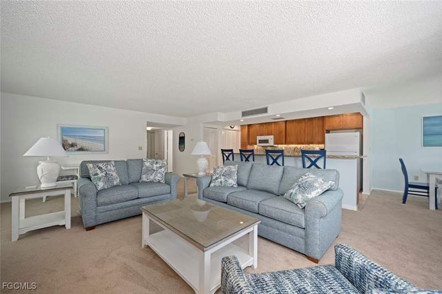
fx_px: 172
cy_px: 147
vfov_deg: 81.1
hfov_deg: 104.3
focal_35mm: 14
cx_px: 221
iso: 160
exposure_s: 1
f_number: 9
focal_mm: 14
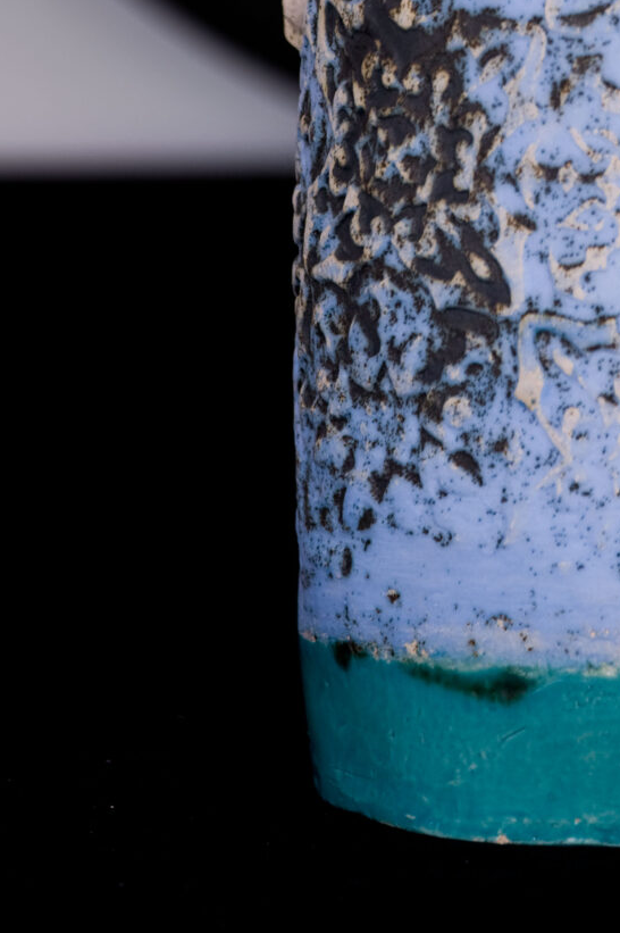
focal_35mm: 811
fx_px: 20985
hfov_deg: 1.7
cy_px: -376
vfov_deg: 2.5
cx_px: 728
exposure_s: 1/40
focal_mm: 260
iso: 500
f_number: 6.3
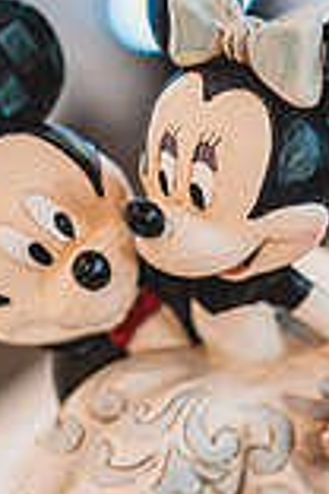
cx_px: 282
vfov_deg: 13.9
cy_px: 554
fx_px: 1974
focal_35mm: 144
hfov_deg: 9.5
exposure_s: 1/160
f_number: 2.5
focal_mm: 50
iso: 1250
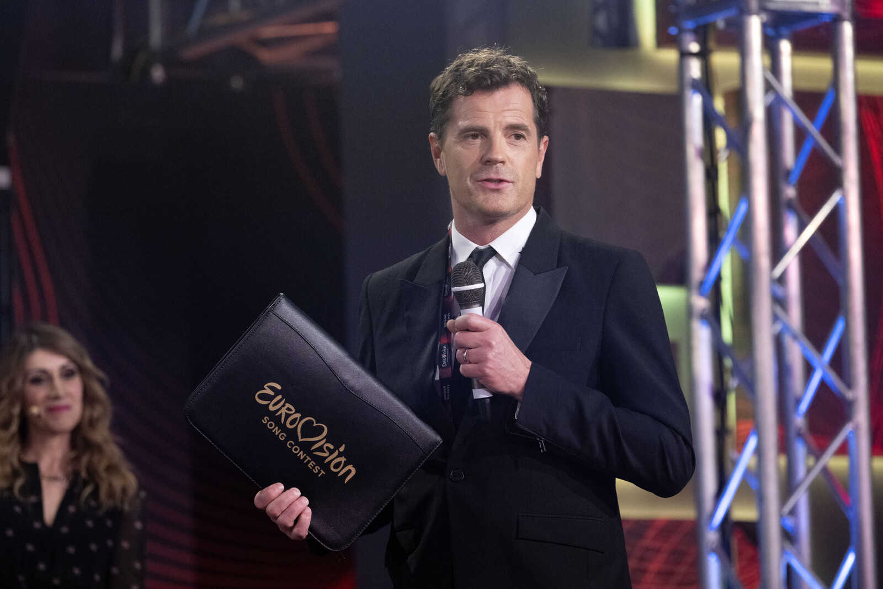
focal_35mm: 185
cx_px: 442
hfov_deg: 11.1
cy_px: 294
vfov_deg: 7.4
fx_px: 4538
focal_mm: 185
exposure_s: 1/800
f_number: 4
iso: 4000
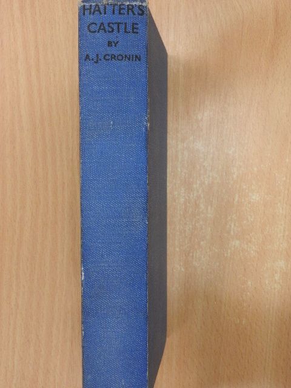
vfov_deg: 34.9
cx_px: 146
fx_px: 616
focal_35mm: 55
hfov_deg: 26.6
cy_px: 194
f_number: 4
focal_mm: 9.9
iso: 500
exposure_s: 1/60
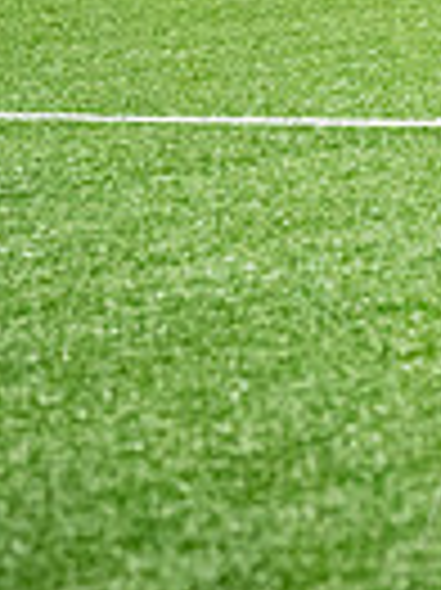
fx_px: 6823
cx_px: 1260
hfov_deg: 3.6
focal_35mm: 401
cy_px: -184
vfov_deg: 4.9
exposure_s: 1/1000
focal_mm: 72
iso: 8000
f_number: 2.8
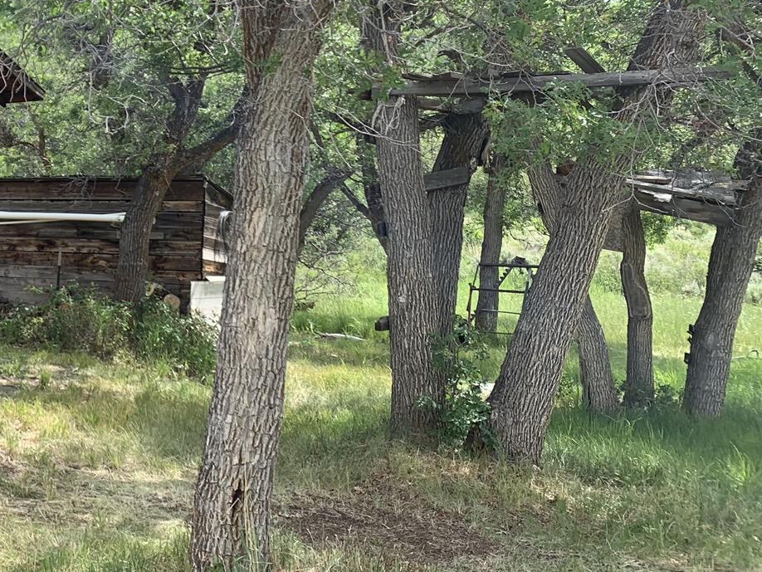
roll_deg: -0.3
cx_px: 40
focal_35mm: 58
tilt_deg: +8.8
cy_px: 122
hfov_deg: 31.3
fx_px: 1277
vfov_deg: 24.9
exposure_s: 1/612
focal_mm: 4.25
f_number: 1.8
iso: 25
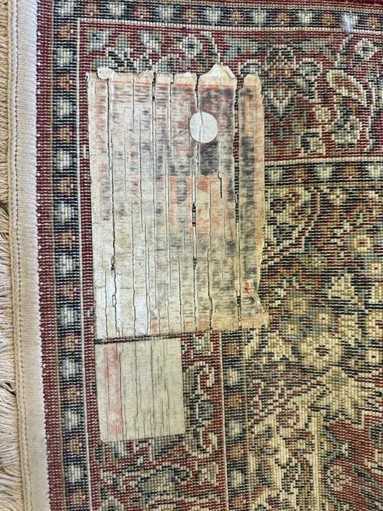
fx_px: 354
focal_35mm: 24
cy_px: 256
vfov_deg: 71.6
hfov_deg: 56.8
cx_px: 192
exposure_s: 1/50
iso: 125
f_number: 1.78
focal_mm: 6.86
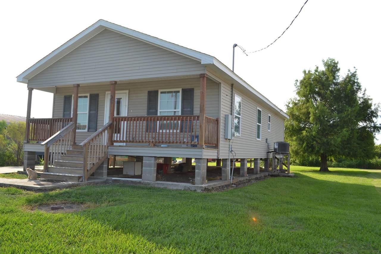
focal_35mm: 30
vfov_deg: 43.6
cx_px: 190
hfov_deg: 61.9
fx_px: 317
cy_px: 127
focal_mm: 20
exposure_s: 1/200
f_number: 6.3
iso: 100
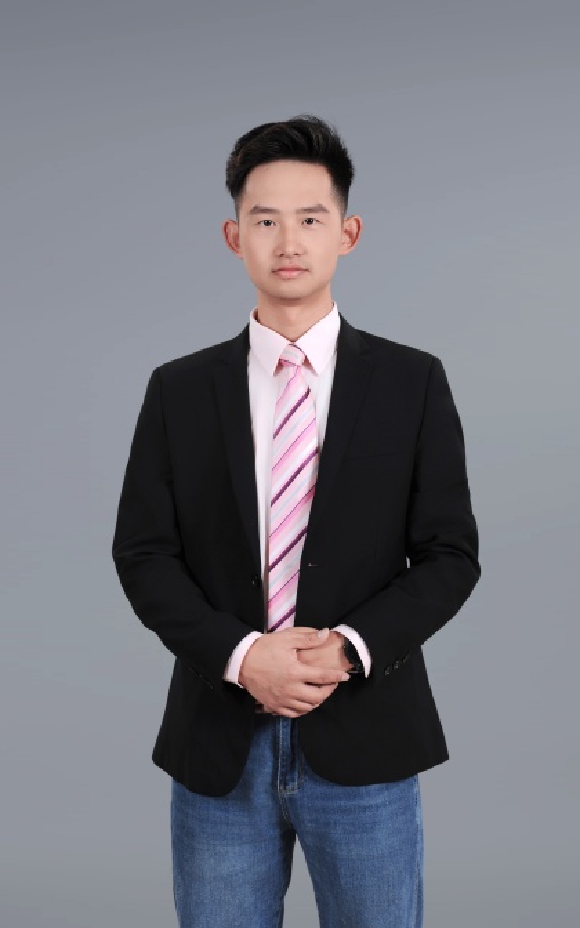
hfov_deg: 15.0
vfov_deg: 23.8
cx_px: 305
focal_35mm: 87
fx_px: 2200
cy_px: 463
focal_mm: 85
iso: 100
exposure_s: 1/125
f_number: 9
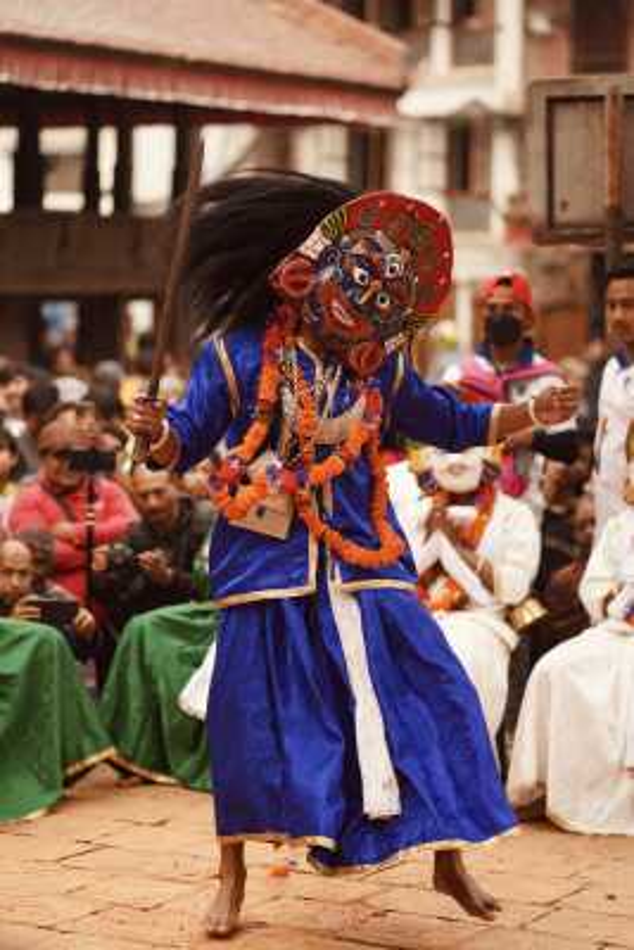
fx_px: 2243
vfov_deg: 23.9
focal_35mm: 85
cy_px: 475
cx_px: 317
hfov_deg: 16.1
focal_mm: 85
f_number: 1.8
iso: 200
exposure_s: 1/500
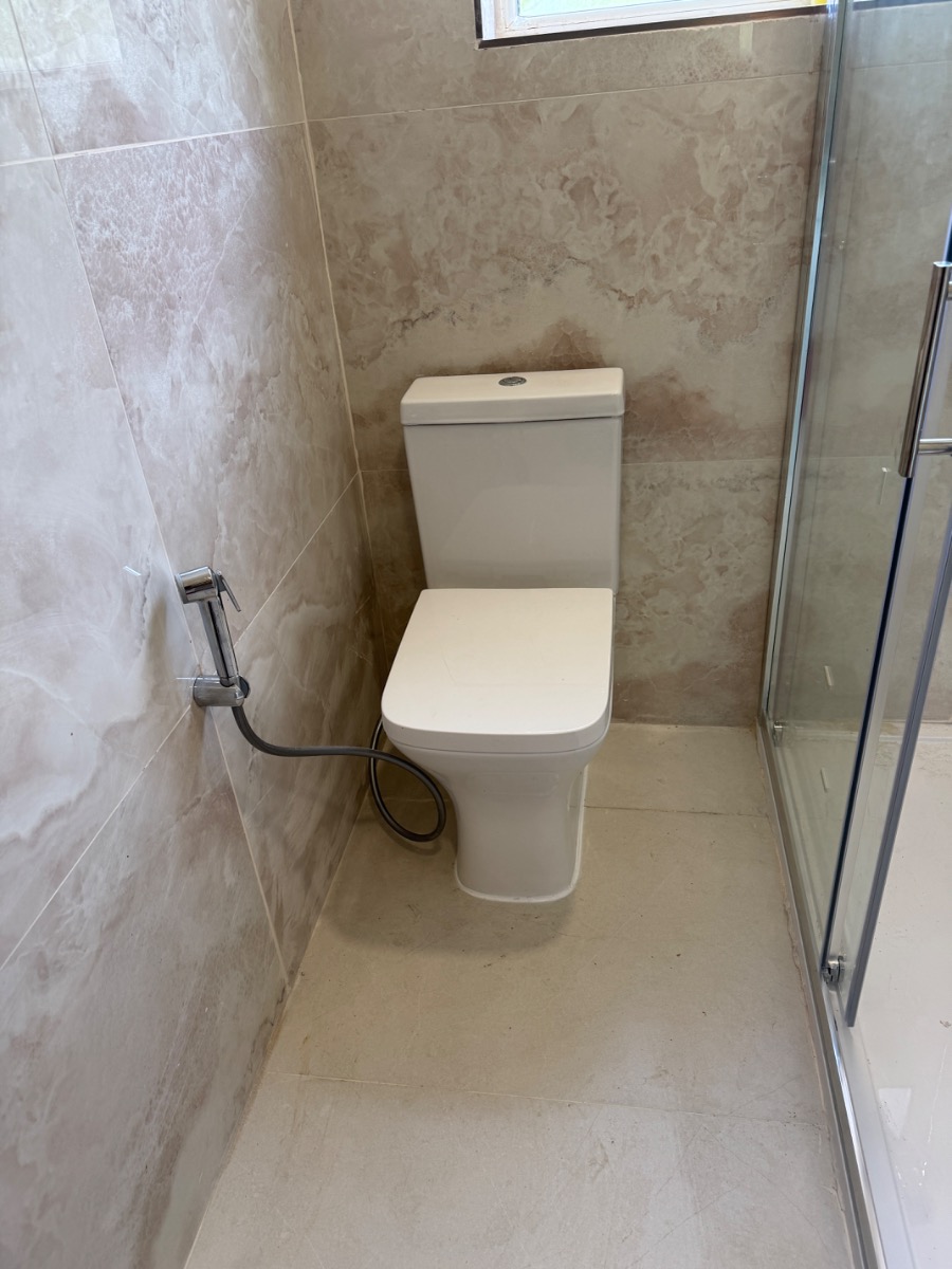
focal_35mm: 24
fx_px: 880
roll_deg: +5.0
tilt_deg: -29.5
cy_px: 634
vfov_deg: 71.6
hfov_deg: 56.8
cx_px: 476
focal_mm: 6.76
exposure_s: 1/100
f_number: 1.78
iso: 100
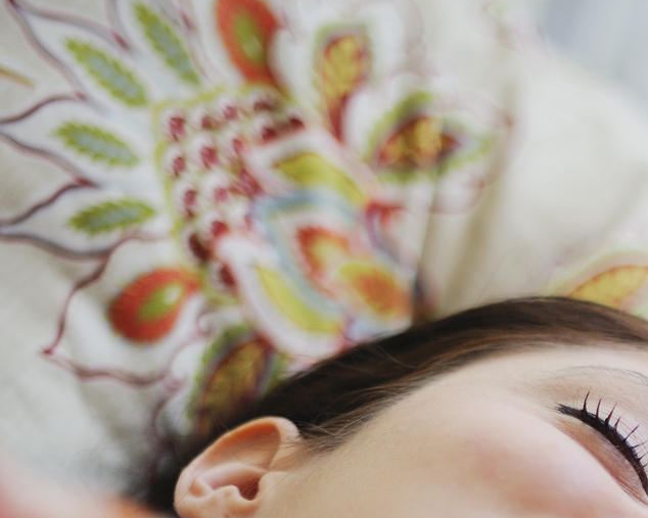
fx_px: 3011
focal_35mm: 157
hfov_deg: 12.0
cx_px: 757
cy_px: 682
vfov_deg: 9.6
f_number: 1.4
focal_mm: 50
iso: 200
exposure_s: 1/250
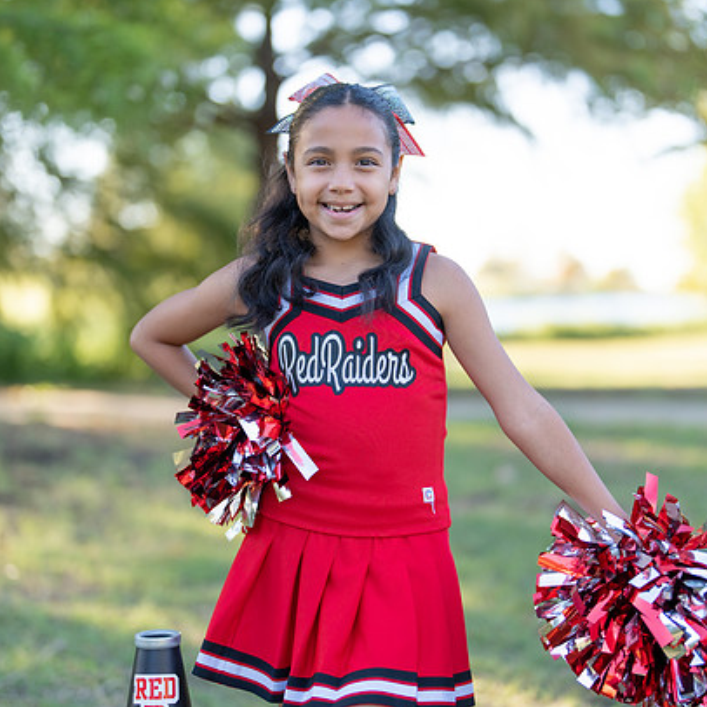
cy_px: 354
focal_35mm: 66
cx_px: 373
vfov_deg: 26.1
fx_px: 1525
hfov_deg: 26.1
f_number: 1.2
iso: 100
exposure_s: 1/1000
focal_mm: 50
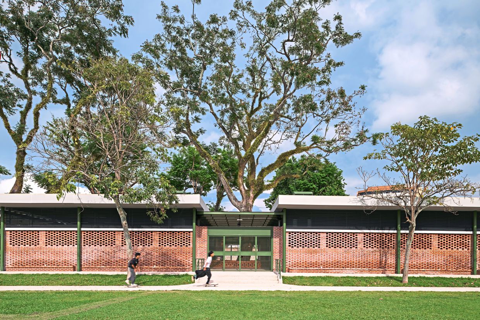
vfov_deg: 53.1
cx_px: 240
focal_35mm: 24
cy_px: 160
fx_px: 320
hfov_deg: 73.8
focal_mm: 24
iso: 200
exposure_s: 1/60
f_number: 11
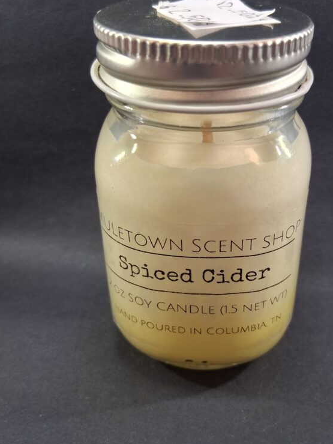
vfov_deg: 51.3
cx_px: 206
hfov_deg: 39.4
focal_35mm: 36
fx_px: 462
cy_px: 212
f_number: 1.8
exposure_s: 1/120
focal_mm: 3.98
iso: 250
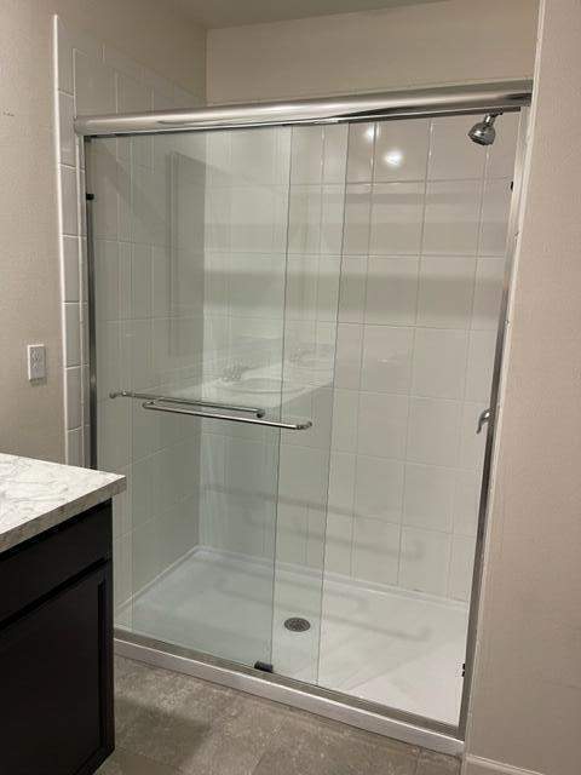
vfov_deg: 67.3
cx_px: 290
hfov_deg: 53.1
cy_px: 388
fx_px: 582
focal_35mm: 26
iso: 100
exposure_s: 1/60
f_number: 1.6
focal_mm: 5.1
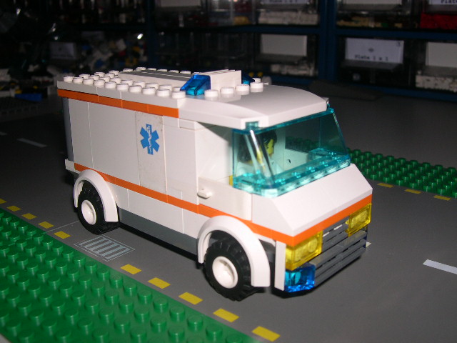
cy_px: 172
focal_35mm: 38
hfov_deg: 49.0
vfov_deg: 37.7
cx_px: 228
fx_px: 502
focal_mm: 8
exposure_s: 1/60
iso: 100
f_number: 7.6
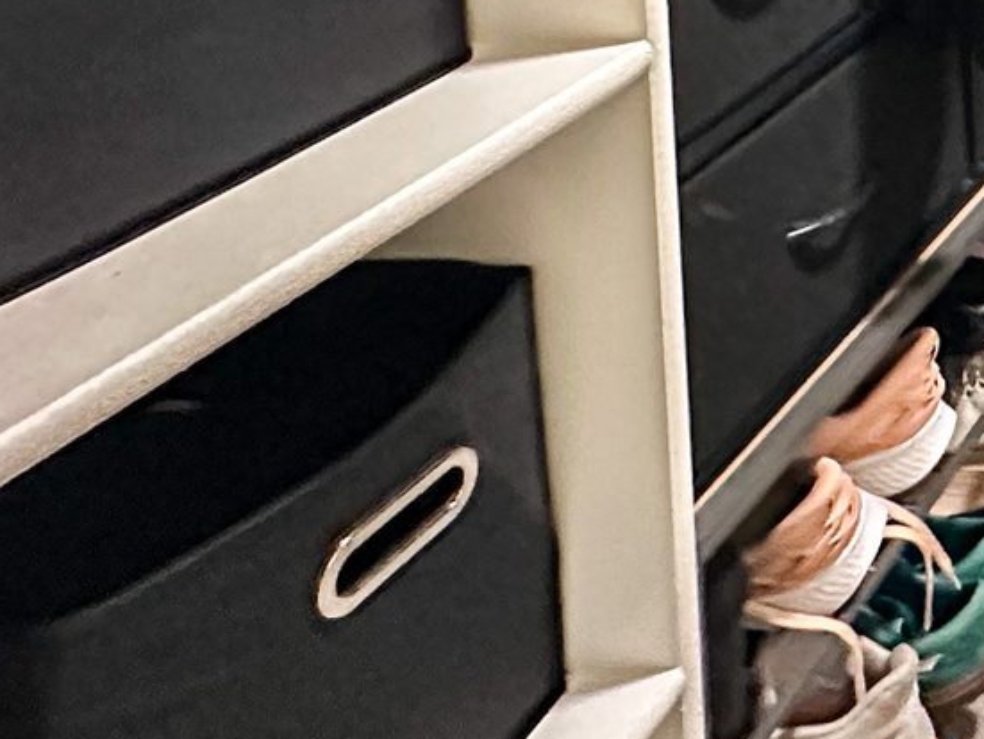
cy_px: -505
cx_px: 1738
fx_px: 1479
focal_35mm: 52
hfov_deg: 22.6
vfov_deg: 21.2
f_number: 2.2
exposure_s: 1/60
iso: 640
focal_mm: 2.22
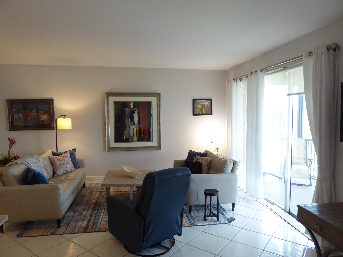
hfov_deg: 69.4
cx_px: 172
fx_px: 248
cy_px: 128
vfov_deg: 54.9
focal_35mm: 25
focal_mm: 4.3
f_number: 3.3
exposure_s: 1/60
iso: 400
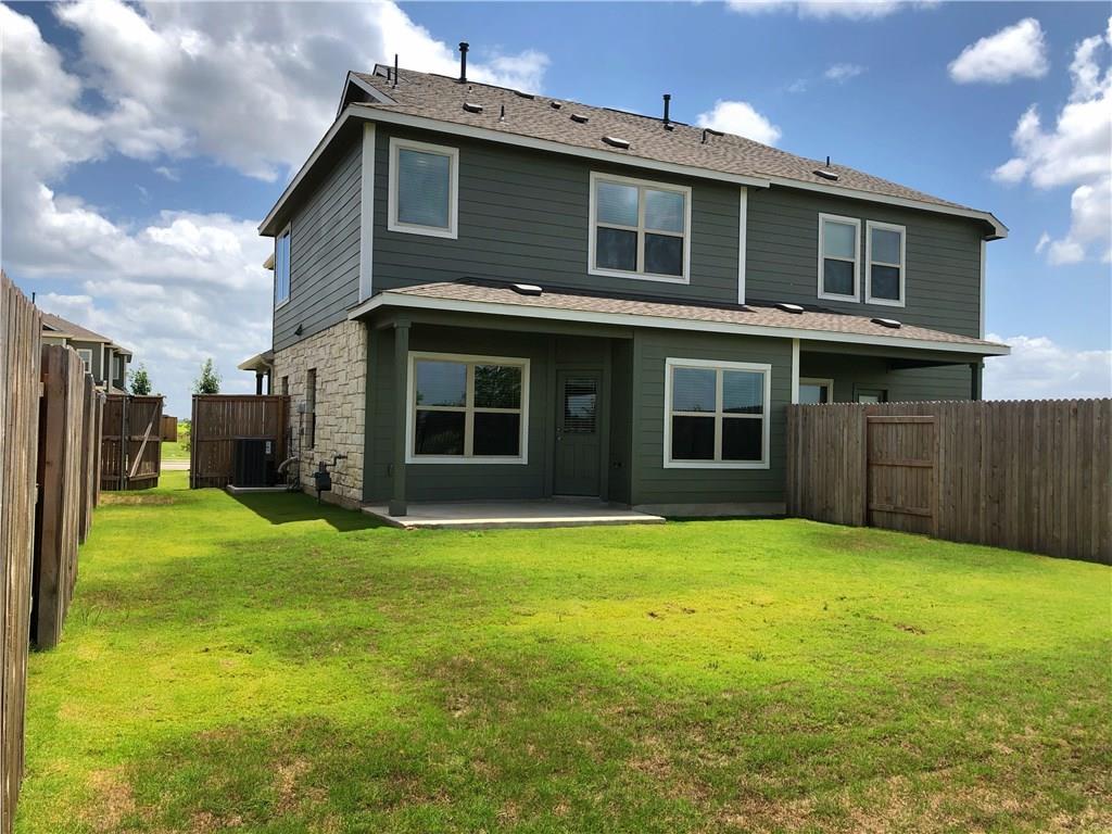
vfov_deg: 49.7
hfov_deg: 63.4
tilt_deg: +4.1
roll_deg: -0.9
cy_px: 417
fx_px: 899
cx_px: 556
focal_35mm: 28
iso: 20
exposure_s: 1/1919
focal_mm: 4
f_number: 1.8
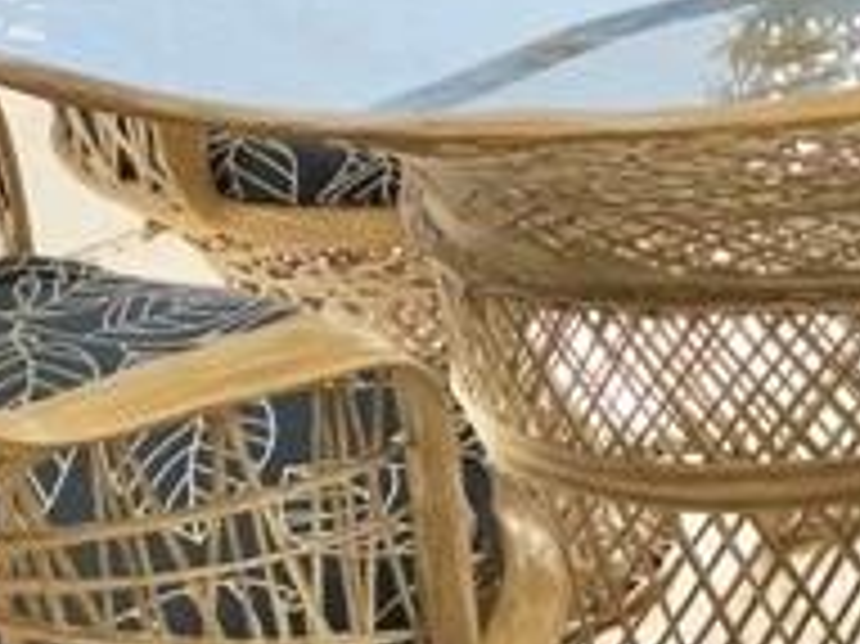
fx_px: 3824
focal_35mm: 154
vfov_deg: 9.4
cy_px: -207
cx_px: 369
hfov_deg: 12.8
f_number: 1.7
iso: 10
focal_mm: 6.3
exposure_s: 1/345
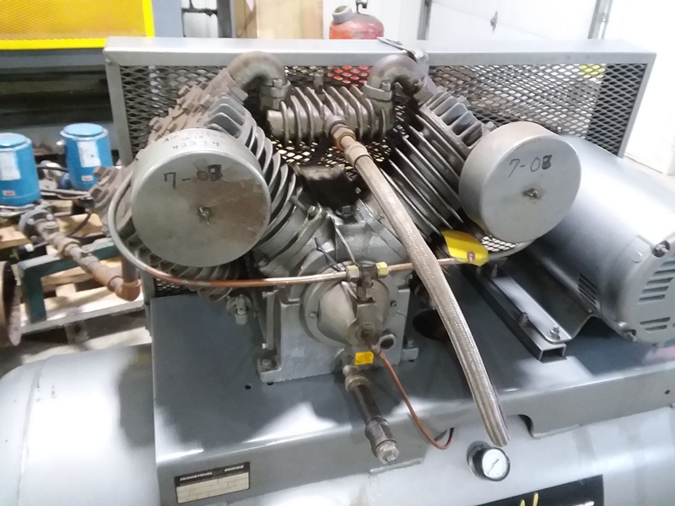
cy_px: 253
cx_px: 338
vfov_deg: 48.2
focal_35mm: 29
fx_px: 565
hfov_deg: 61.7
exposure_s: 1/17
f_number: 1.9
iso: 250
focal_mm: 2.47
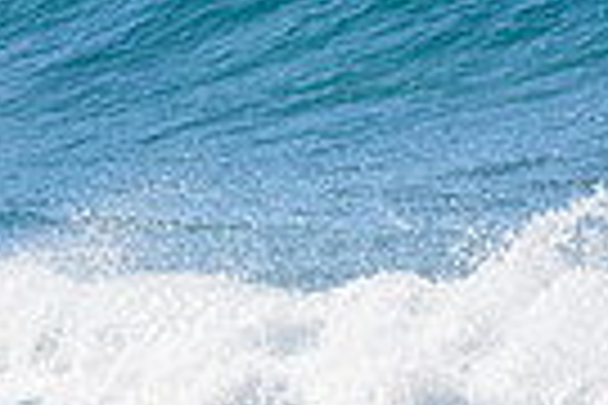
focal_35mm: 2638
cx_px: -395
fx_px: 44549
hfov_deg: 0.8
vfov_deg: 0.5
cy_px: -44
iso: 250
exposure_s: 1/4000
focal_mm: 500
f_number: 5.6
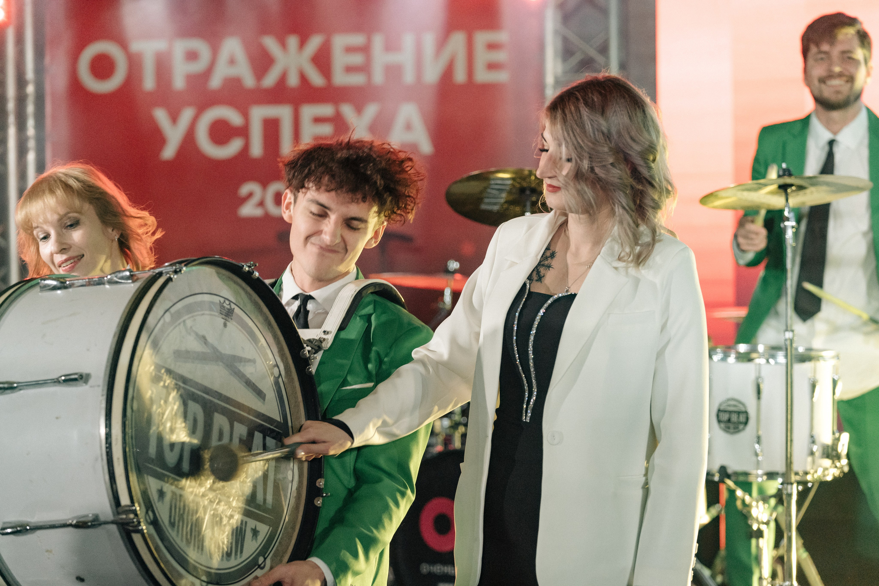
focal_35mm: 112
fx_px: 2735
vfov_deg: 12.2
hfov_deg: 18.3
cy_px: 293
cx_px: 440
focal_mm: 112
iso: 5000
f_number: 3.5
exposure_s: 1/250
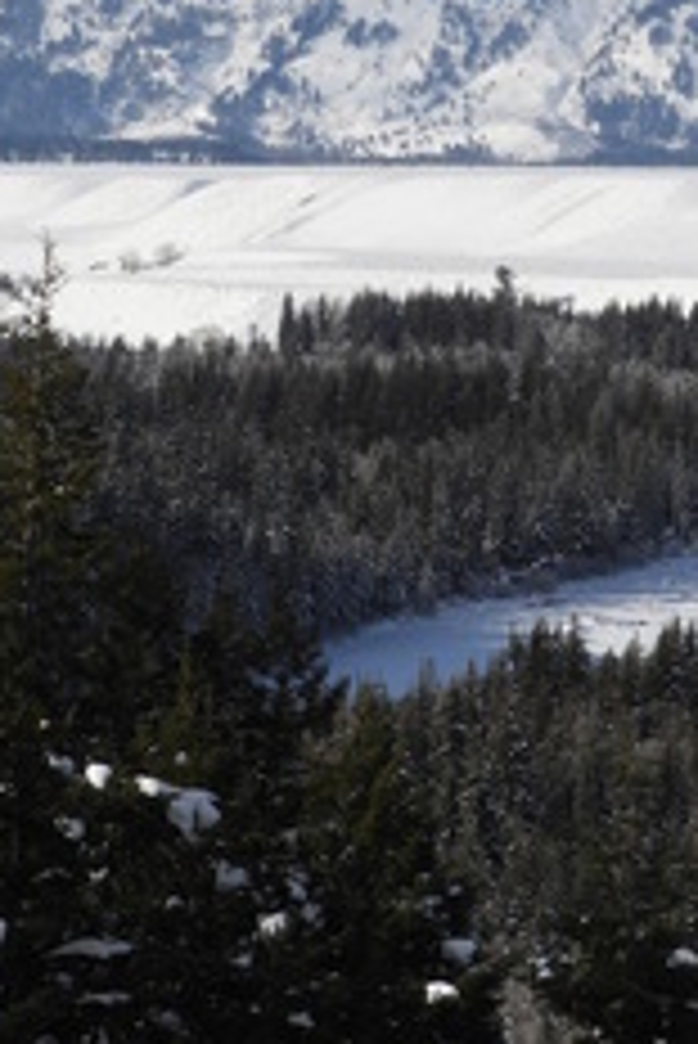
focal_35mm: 163
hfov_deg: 8.4
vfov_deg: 12.4
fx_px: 4733
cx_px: 617
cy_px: -86
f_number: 4.5
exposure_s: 1/1600
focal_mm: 12.5
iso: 100
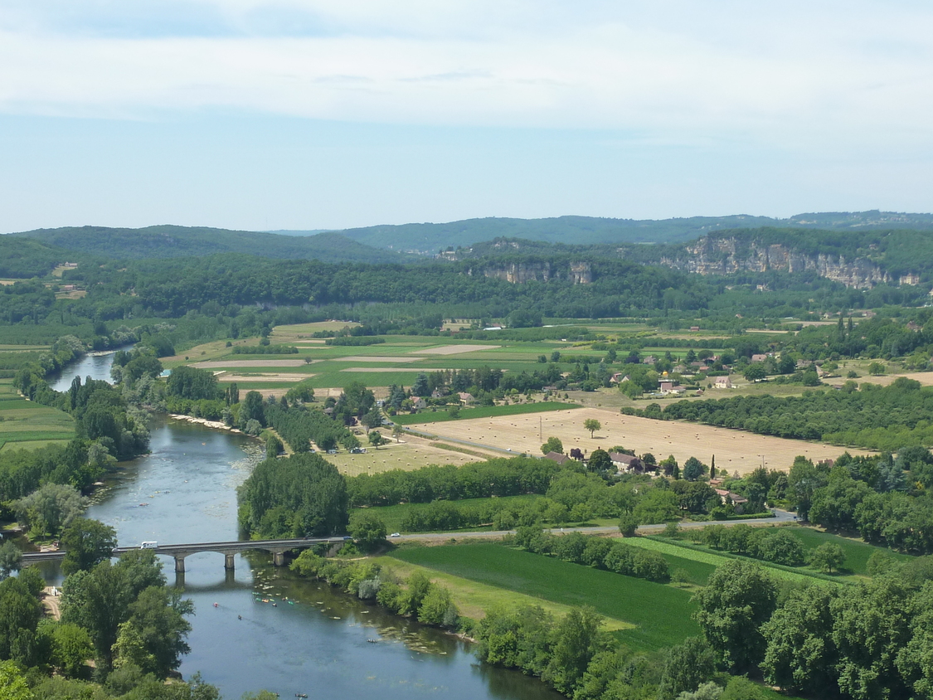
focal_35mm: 64
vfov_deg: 22.9
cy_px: 421
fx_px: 1725
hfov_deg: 30.2
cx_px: 391
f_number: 4.5
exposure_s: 1/500
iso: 125
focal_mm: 7.3
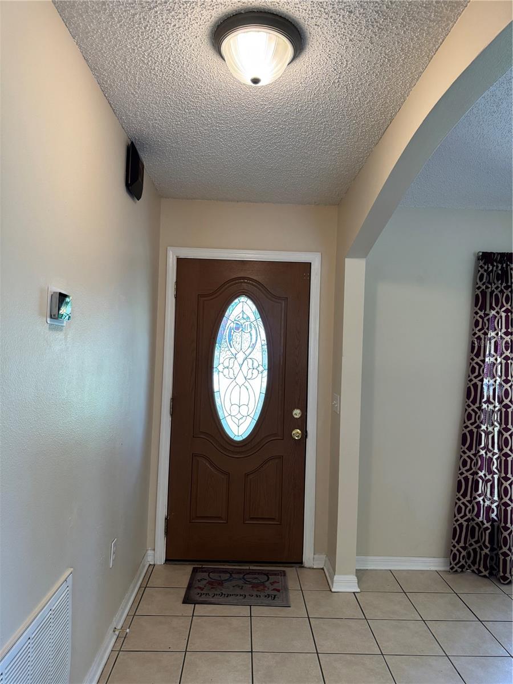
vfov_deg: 71.6
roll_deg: -2.3
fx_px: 474
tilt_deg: +1.6
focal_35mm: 24
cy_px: 342
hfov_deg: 56.8
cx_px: 256
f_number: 1.78
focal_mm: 6.76
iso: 160
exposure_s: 1/120
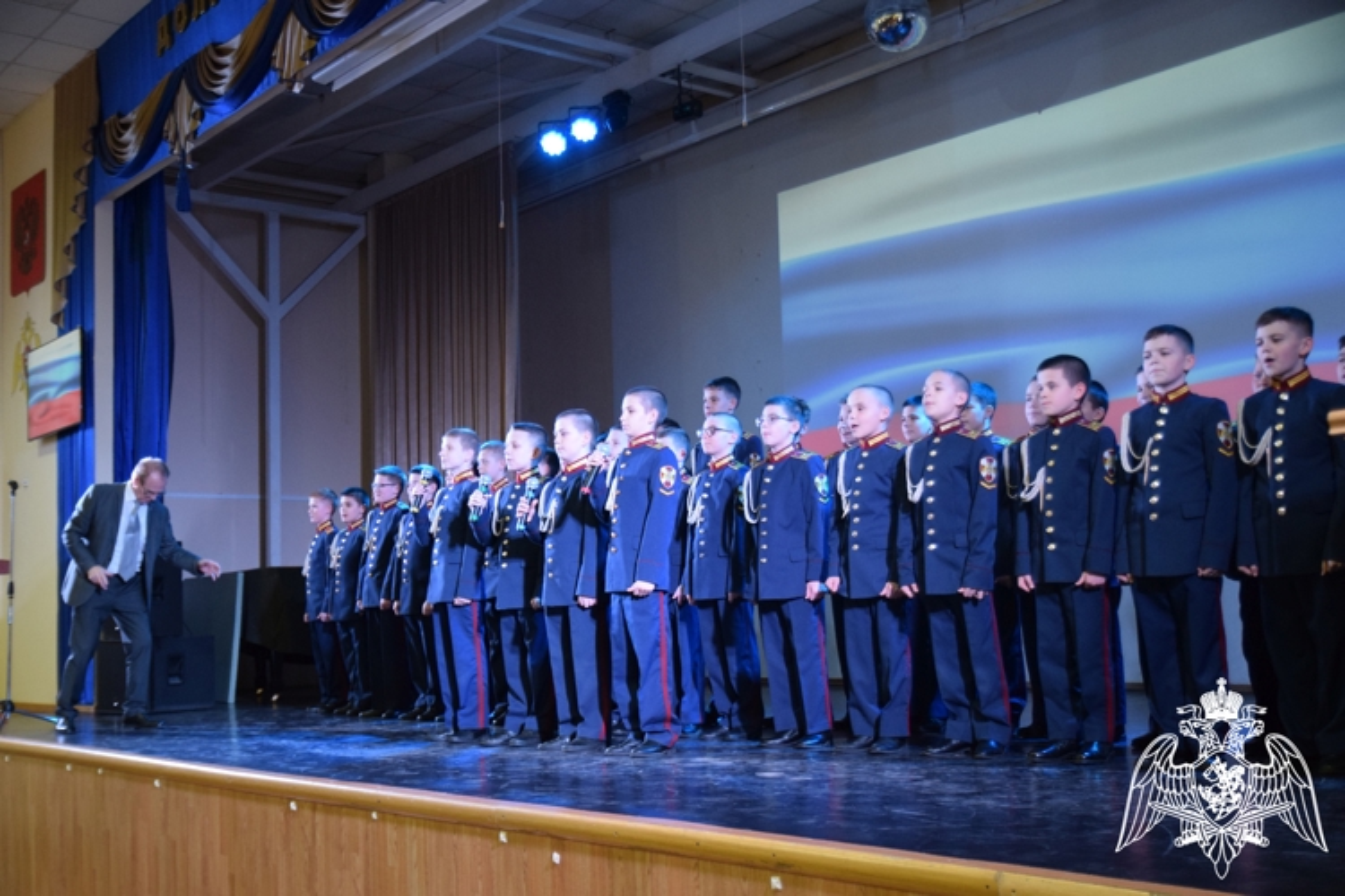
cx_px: 672
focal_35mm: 38
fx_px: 1401
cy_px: 448
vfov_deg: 35.5
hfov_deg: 51.3
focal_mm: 25
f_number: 2.8
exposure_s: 1/60
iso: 1000
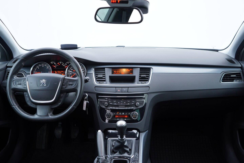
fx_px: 244
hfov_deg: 53.1
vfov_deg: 36.9
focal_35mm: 36
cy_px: 82
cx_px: 122
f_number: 2.8
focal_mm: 24
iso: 125
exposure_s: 1/40
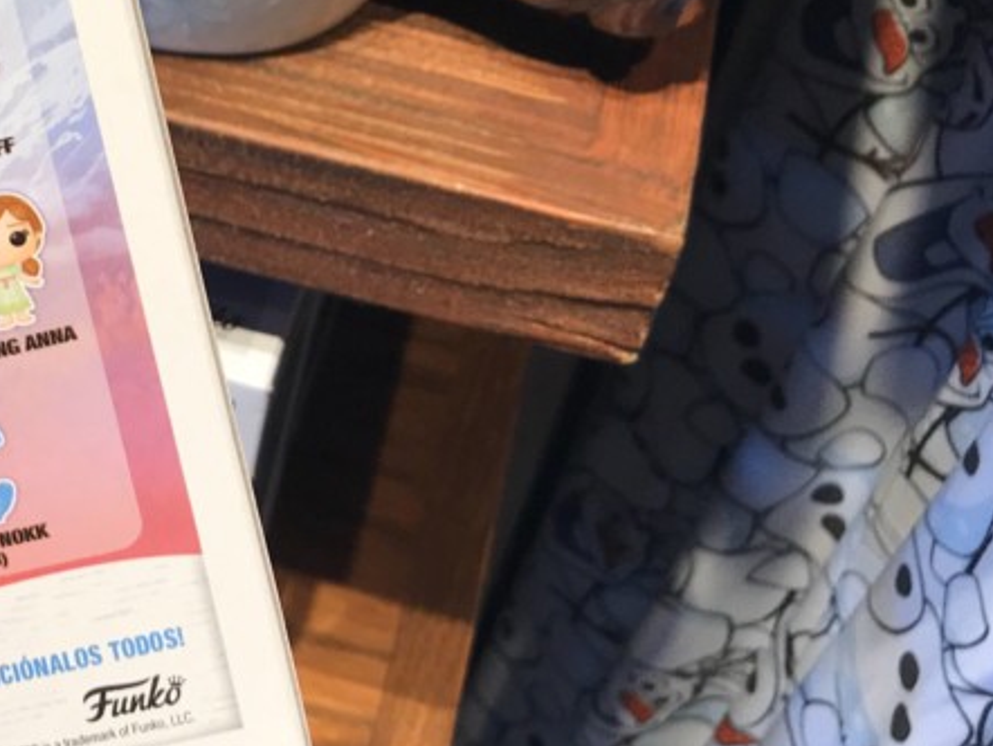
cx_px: -276
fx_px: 2181
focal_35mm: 76
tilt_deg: -45.3
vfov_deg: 19.3
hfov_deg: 23.0
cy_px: 193
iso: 25
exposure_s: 1/60
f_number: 1.8
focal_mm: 3.99
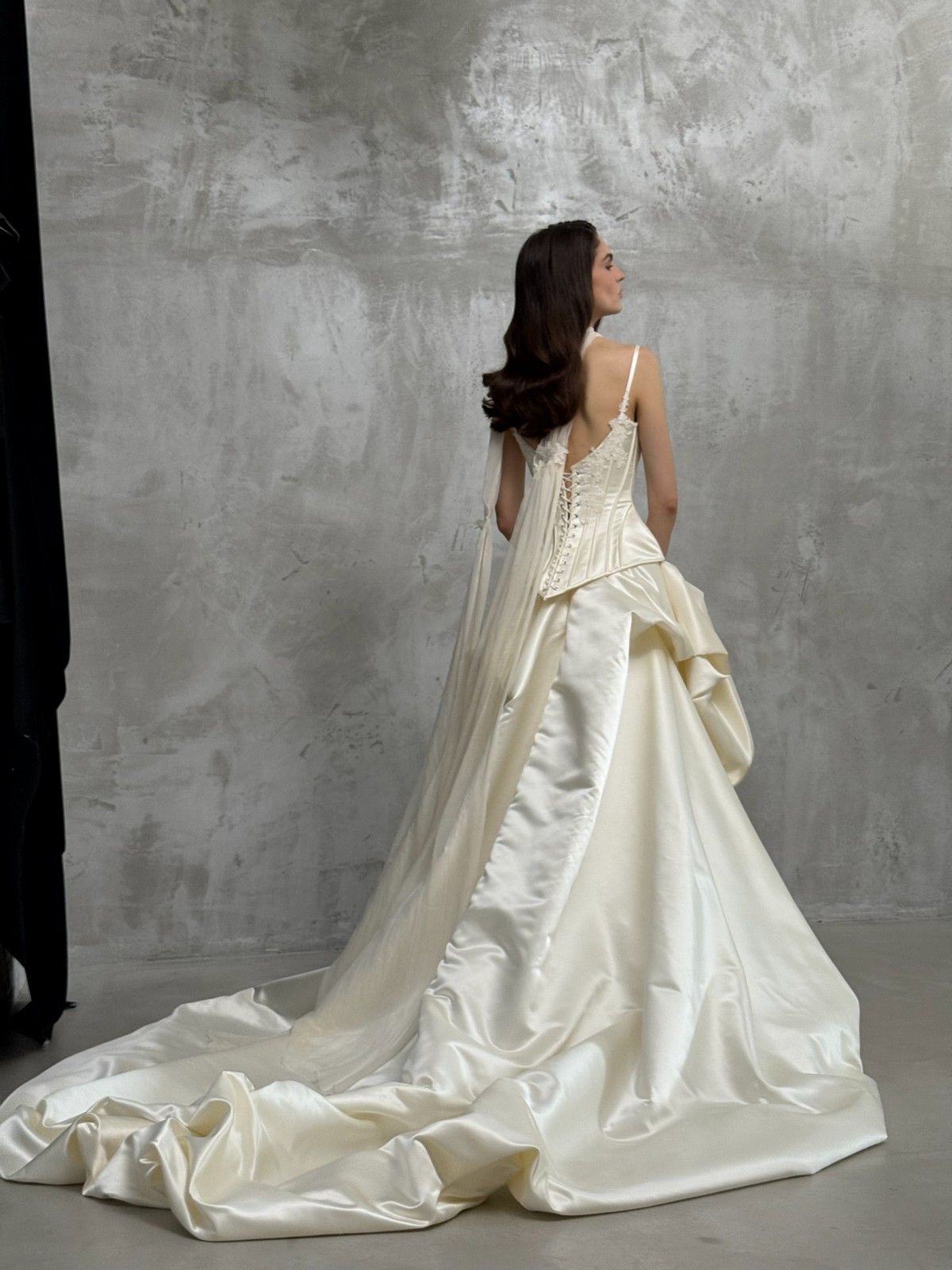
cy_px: 635
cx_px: 476
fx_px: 1760
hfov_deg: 30.3
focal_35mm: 48
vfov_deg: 39.7
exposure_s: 1/81
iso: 100
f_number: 1.78
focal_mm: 6.76
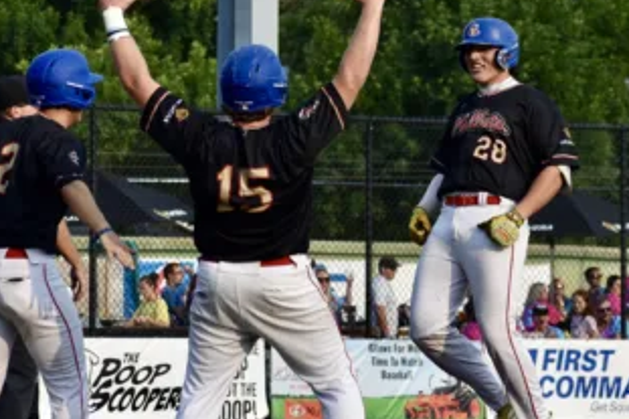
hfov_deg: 10.3
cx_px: 316
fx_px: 3492
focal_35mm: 200
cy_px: 241
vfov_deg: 6.9
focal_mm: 92
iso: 400
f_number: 5.6
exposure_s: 1/1600
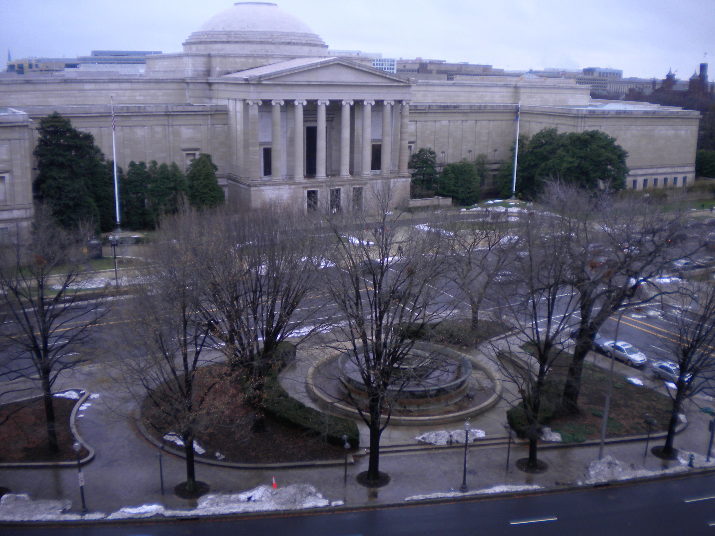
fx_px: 723
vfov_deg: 40.7
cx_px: 358
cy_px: 268
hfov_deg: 52.6
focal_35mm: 35
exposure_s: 1/70.8
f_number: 3.1
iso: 80
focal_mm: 6.3
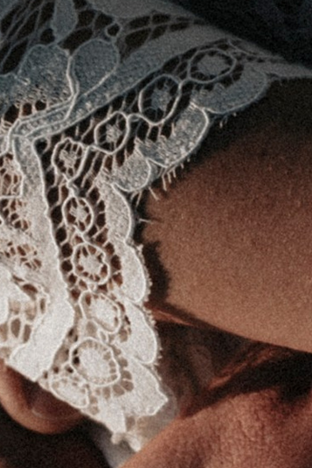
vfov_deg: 7.0
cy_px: -1101
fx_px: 3261
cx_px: 840
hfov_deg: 5.2
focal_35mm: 251
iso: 50
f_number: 4
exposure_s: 1/320
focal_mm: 35
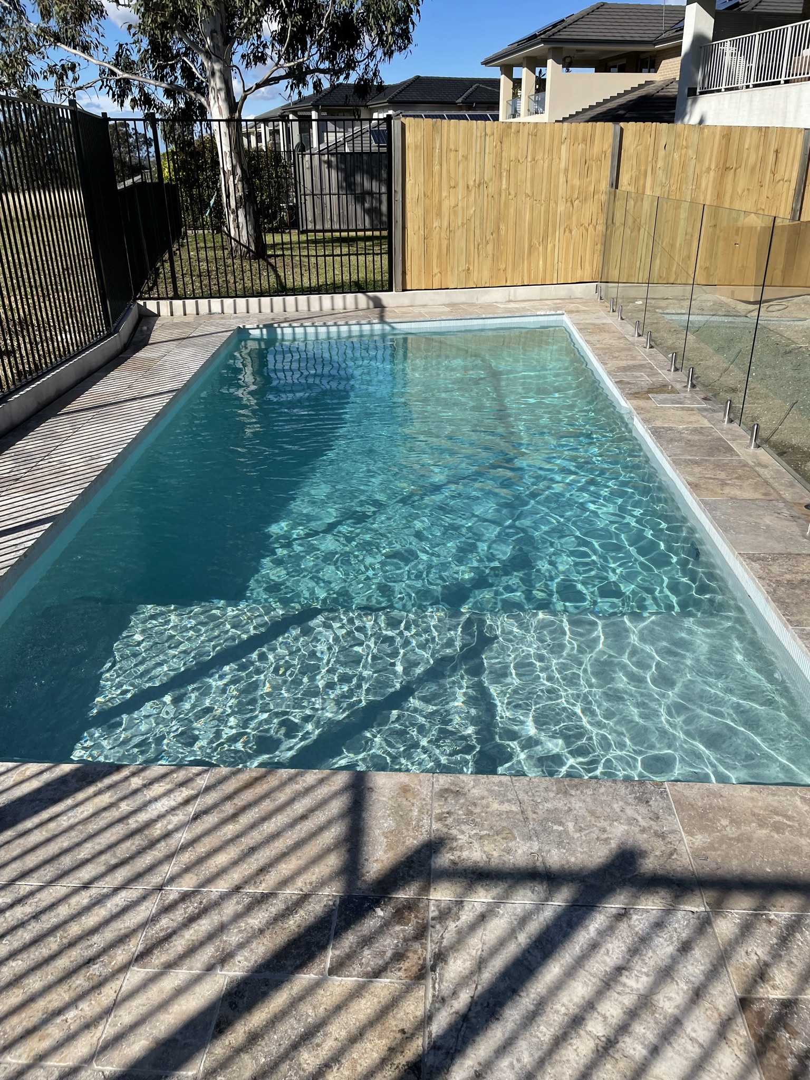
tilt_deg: -24.8
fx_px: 811
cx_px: 405
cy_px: 540
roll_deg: +1.5
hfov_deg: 53.1
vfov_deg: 67.3
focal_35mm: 26
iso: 32
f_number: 1.6
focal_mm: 4.2
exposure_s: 1/4292
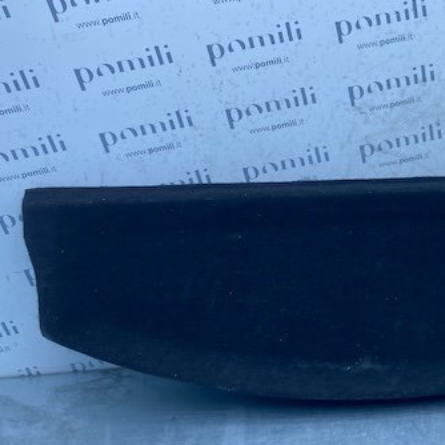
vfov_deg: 38.3
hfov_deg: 35.8
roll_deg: -2.1
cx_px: 408
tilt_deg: -27.4
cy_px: 225
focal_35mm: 44
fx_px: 640
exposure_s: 1/877
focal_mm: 4.25
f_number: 1.8
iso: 32
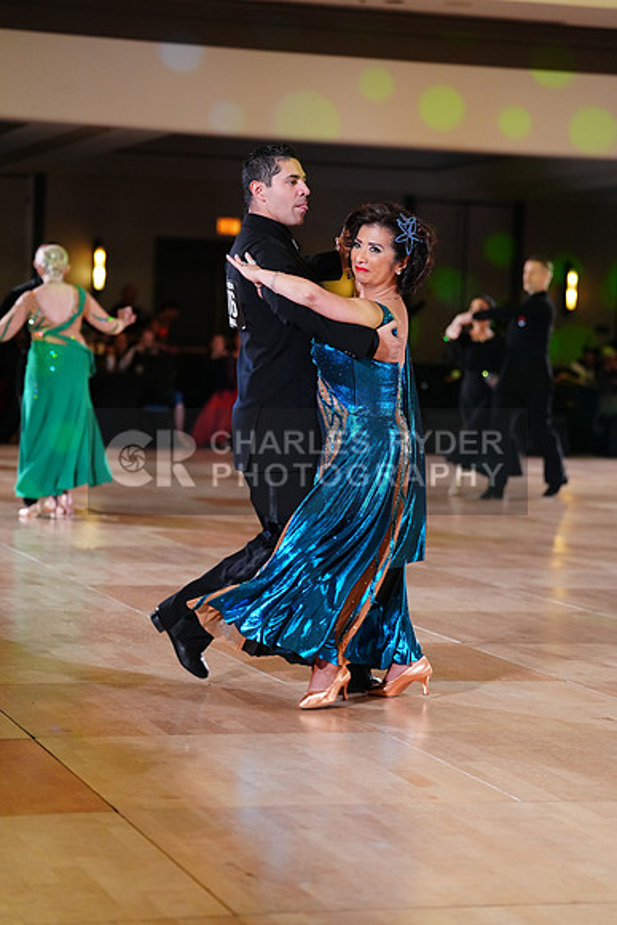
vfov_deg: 22.6
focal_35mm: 90
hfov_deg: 15.2
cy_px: 462
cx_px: 308
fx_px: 2312
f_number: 2.8
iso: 2500
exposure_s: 1/400
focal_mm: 90
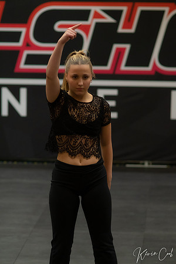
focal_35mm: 127
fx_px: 931
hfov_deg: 10.8
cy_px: 132
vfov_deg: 16.1
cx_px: 88
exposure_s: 1/640
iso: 1250
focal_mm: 85
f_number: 2
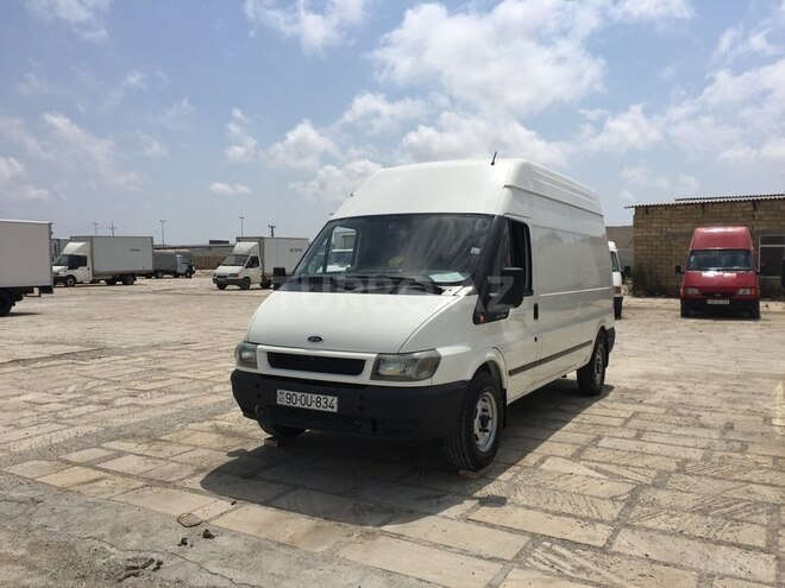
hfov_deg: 61.7
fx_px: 658
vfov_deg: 48.2
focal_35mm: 29
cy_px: 294
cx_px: 392
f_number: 2.2
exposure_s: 1/5650
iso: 32
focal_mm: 4.15
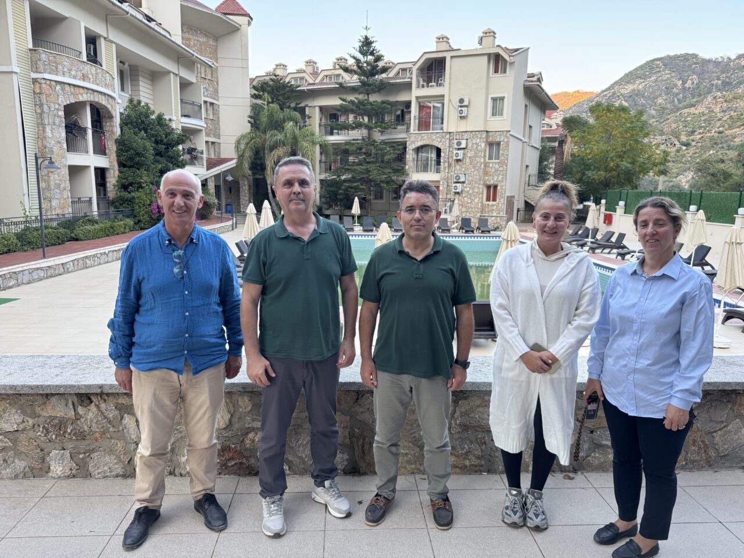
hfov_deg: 71.6
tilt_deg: -9.8
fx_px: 516
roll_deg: -0.4
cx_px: 372
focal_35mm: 24
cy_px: 279
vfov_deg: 56.8
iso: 125
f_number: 1.78
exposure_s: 1/121
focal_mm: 6.76
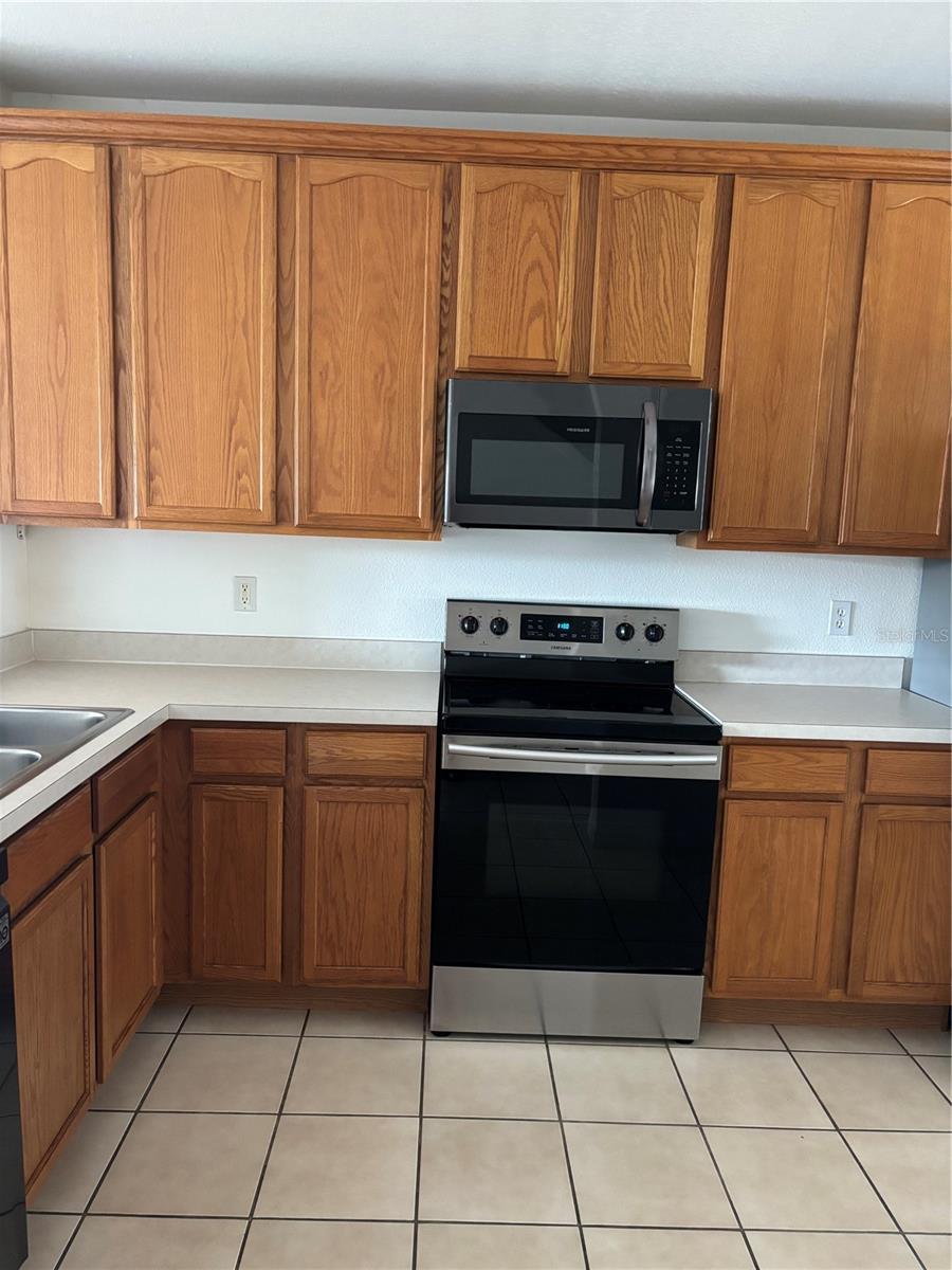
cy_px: 635
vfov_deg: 67.3
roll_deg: -3.0
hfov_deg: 53.1
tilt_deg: -6.3
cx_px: 476
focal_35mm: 26
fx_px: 953
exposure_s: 1/60
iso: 500
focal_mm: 5.96
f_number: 1.6
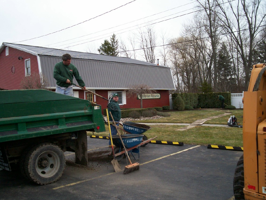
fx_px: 284
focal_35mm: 37
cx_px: 130
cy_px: 97
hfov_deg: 50.1
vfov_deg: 38.7
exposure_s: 1/270
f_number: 4.5
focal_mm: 5.9
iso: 100
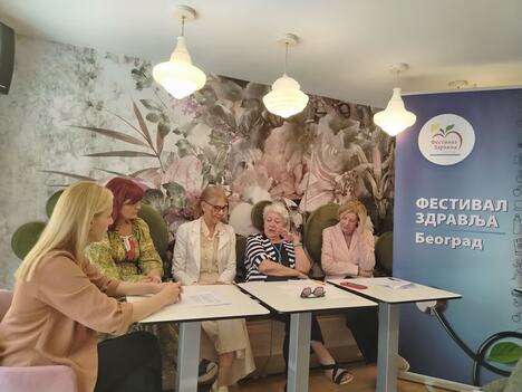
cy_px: 196
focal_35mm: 24
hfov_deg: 71.6
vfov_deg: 56.8
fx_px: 362
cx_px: 261
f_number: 1.75
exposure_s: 1/50
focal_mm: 5.25
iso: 300
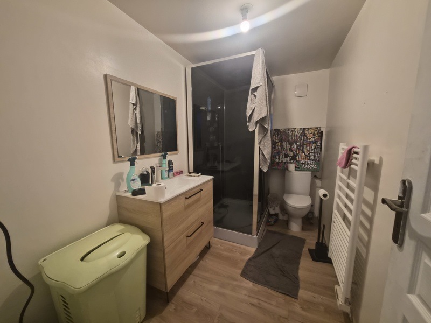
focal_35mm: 13
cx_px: 216
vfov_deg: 89.9
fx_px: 162
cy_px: 162
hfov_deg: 106.2
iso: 250
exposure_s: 1/50
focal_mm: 1.7
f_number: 2.2
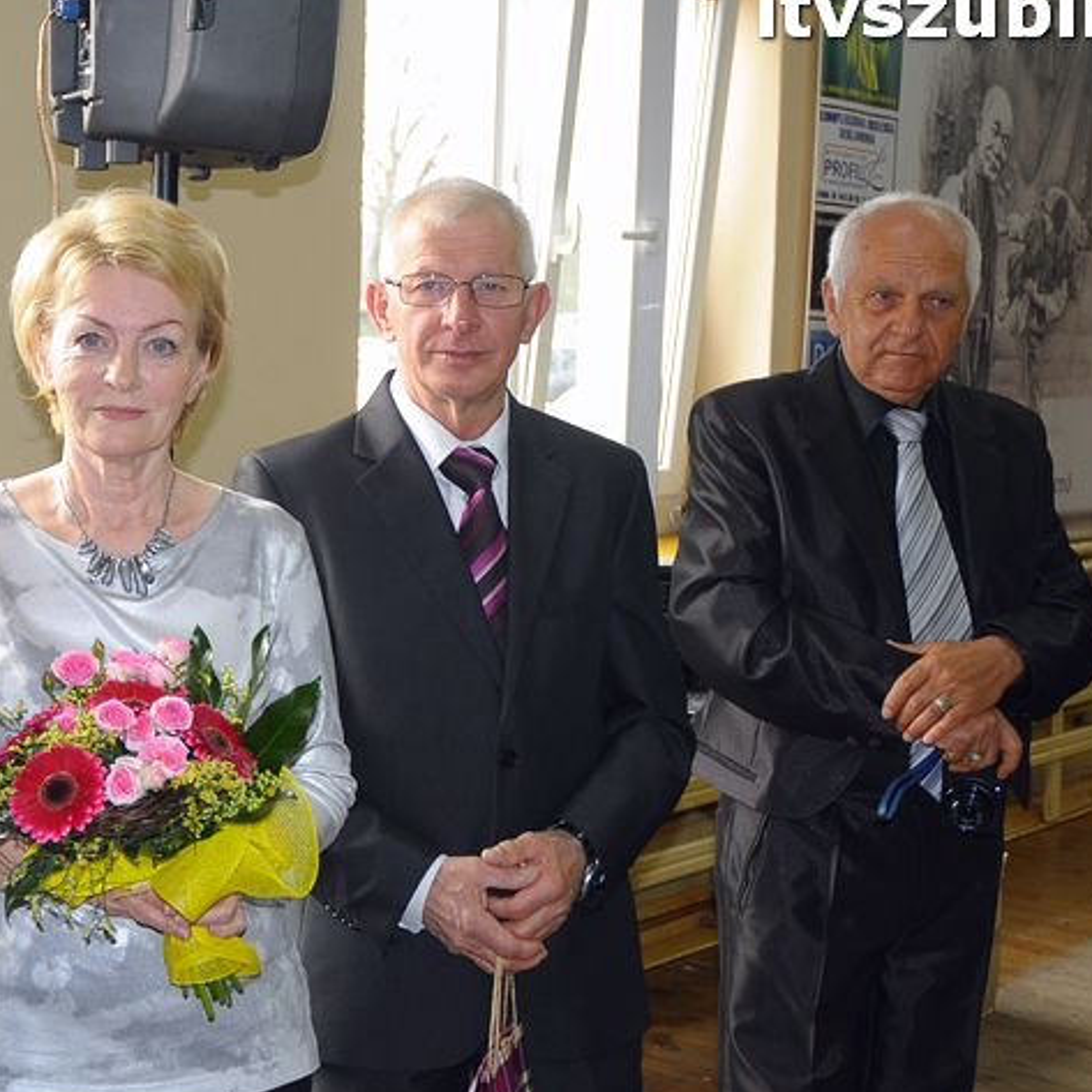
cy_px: 592
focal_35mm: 62
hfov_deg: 27.5
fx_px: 2204
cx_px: 296
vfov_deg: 27.8
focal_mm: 27
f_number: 3.8
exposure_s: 1/60
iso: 500
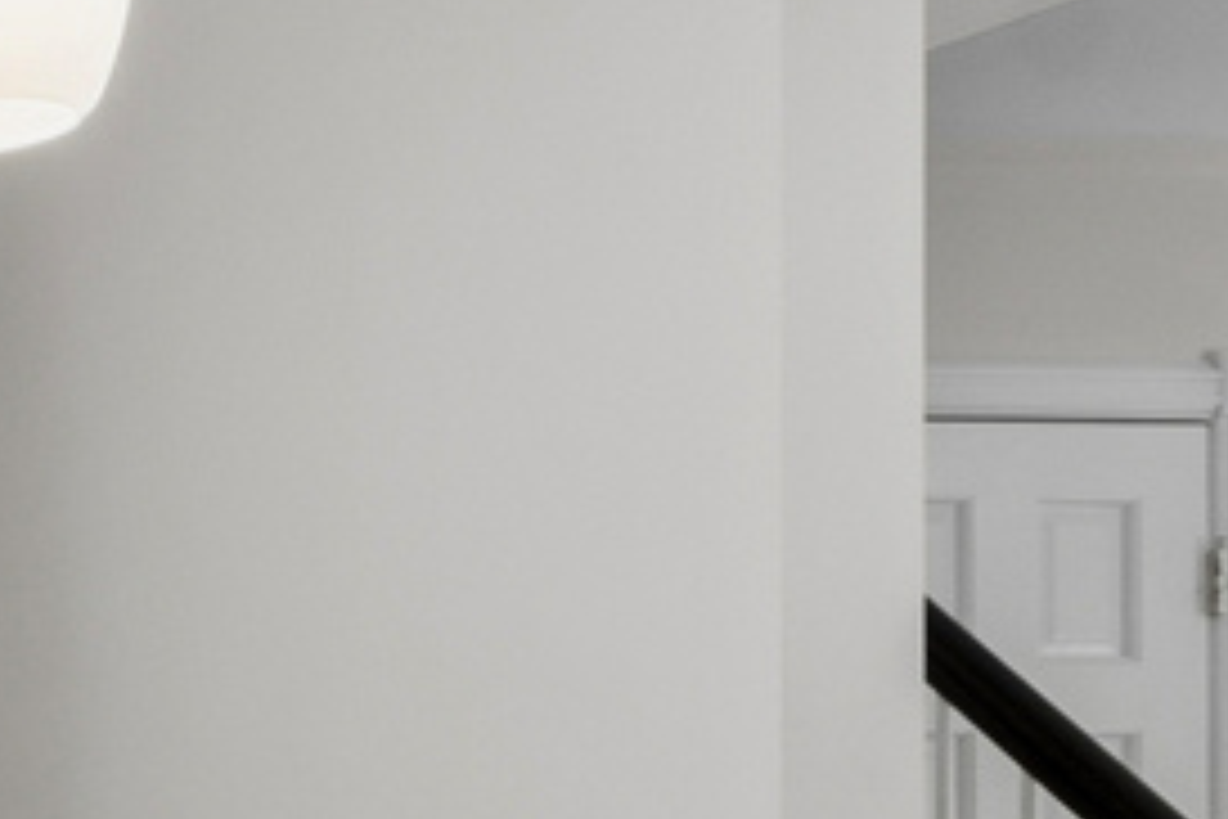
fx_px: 3036
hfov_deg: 15.2
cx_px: -1606
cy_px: 1062
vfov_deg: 14.7
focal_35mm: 89
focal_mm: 10
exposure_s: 1/20
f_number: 8
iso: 250
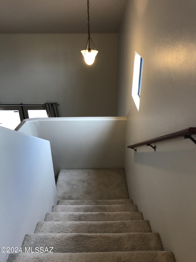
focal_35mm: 28
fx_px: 211
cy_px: 131
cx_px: 98
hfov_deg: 49.7
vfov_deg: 63.4
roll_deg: +0.3
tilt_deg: -27.5
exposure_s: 1/30
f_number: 1.8
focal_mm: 3.99
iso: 40
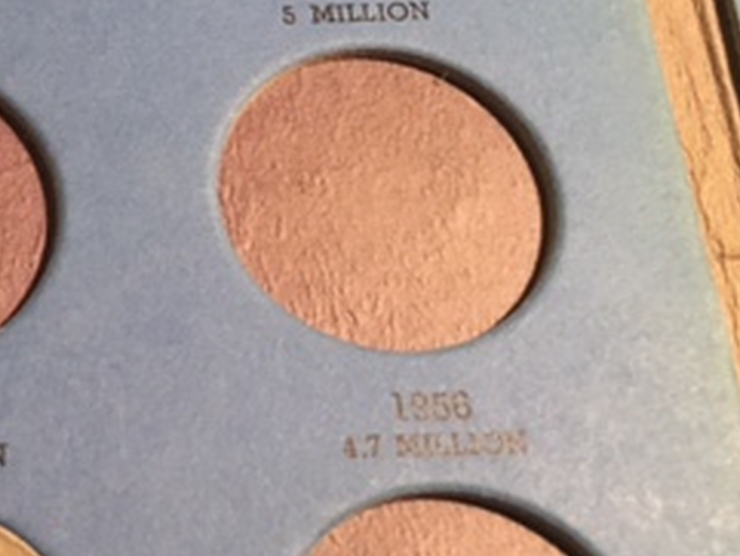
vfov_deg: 19.1
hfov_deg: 23.3
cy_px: 166
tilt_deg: -64.6
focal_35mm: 77
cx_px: -129
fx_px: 1647
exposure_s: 1/15
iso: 50
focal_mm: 4.15
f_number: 2.2
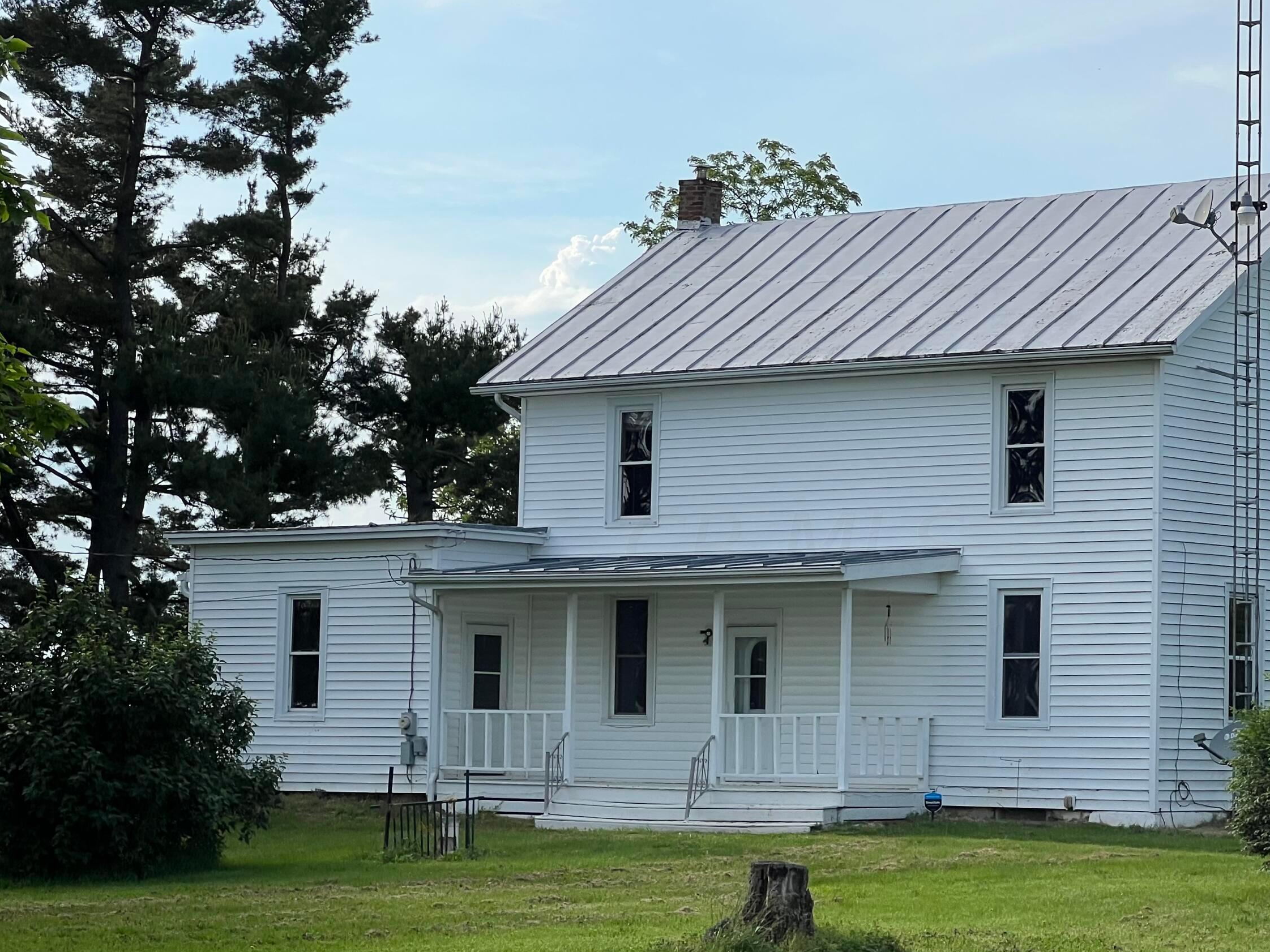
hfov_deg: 19.0
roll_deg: -0.4
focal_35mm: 103
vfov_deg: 14.4
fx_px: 3779
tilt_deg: +3.3
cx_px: 794
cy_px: 544
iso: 32
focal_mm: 9
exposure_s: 1/774
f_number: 2.8
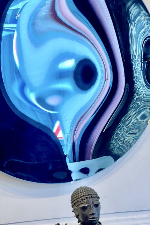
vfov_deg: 21.9
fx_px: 581
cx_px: 53
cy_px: 83
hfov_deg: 14.7
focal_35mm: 93
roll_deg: +2.3
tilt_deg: +3.7
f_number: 2.2
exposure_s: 1/100
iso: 160
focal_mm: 7.5
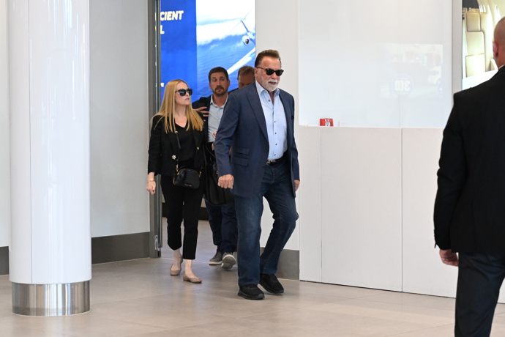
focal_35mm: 105
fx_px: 1473
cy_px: 168
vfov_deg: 13.0
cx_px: 252
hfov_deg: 19.5
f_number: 4.5
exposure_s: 1/320
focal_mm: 70
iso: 4000
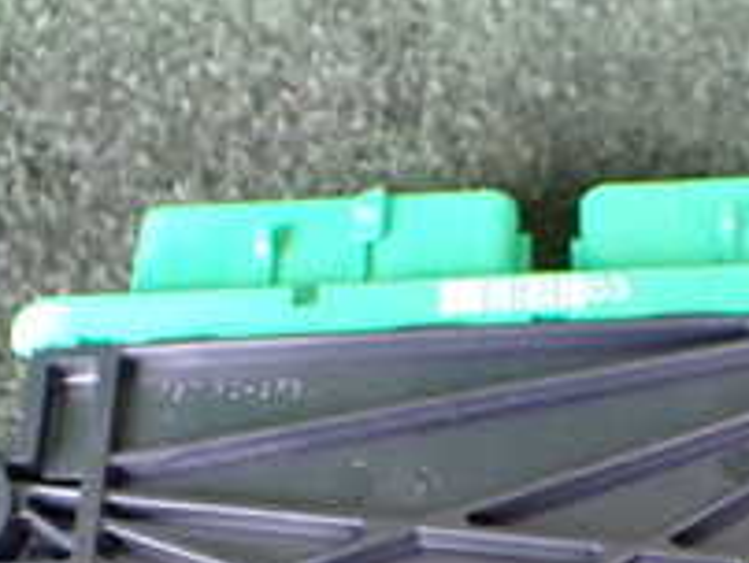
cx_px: 530
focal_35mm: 89
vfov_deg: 15.9
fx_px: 1928
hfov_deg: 21.9
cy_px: 707
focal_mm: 5.4
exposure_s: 1/30
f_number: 2.3
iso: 800
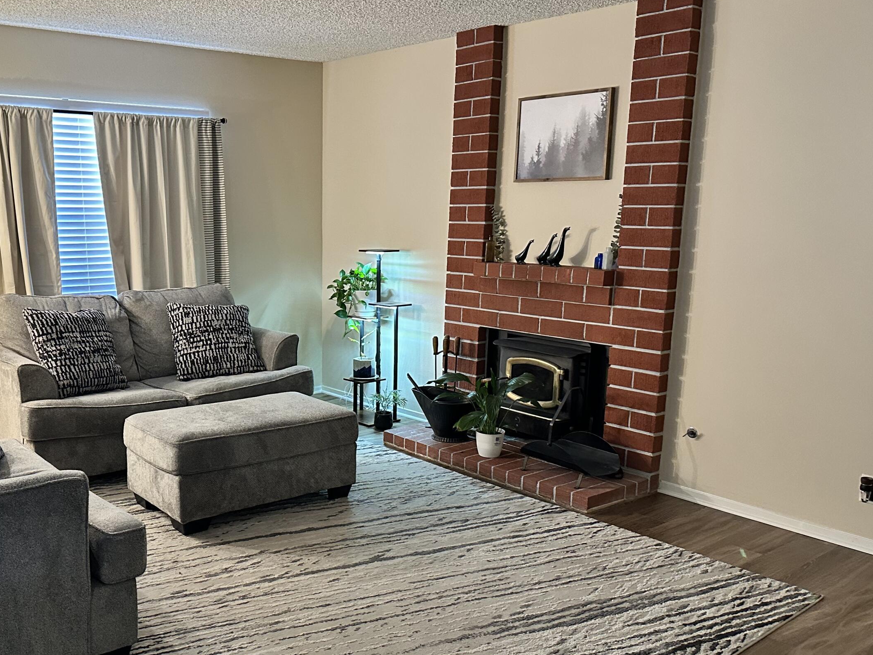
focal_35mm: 34
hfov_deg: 53.2
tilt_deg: -12.1
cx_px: 312
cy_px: 379
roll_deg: +0.1
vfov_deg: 41.7
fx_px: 857
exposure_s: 1/60
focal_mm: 6.86
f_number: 1.78
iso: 500
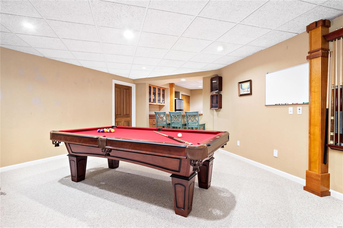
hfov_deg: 90.0
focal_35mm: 18
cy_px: 114
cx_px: 172
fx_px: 171
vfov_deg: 67.3
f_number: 7.1
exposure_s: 1/40
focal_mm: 9
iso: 640
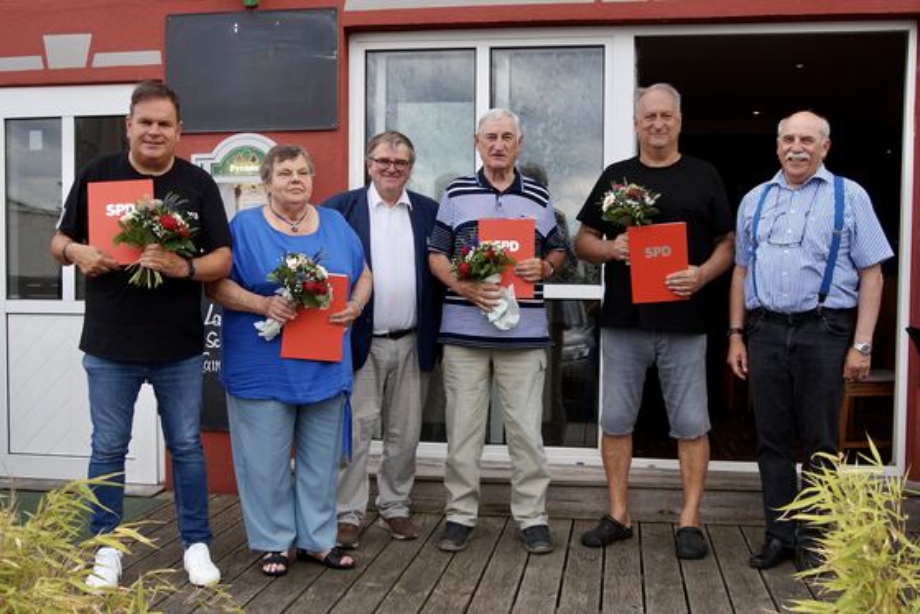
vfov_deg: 40.0
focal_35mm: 33
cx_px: 460
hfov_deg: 57.2
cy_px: 307
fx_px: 843
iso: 100
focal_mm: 22
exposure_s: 1/160
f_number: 4
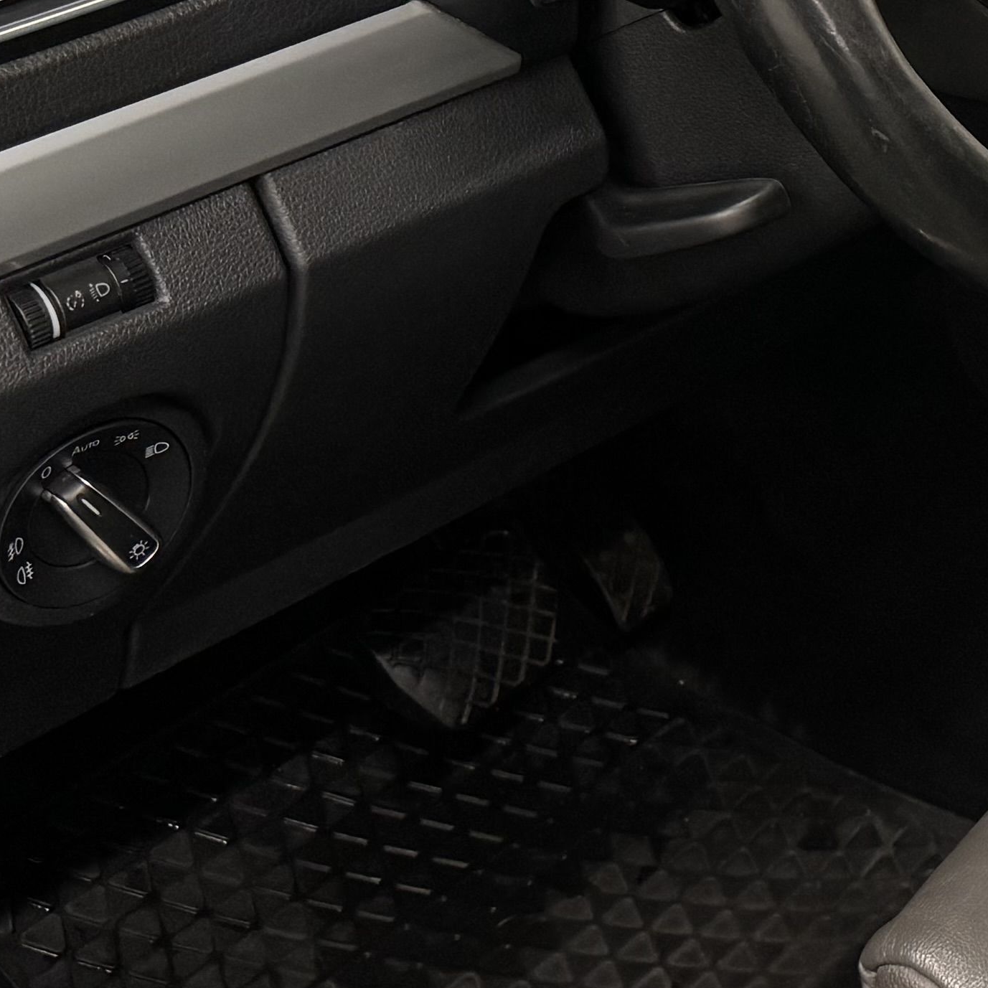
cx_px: 1617
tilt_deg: -25.5
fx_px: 2842
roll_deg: -3.5
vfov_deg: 19.5
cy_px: 159
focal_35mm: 88
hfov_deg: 17.2
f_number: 1.78
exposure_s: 1/100
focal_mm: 6.76
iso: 200
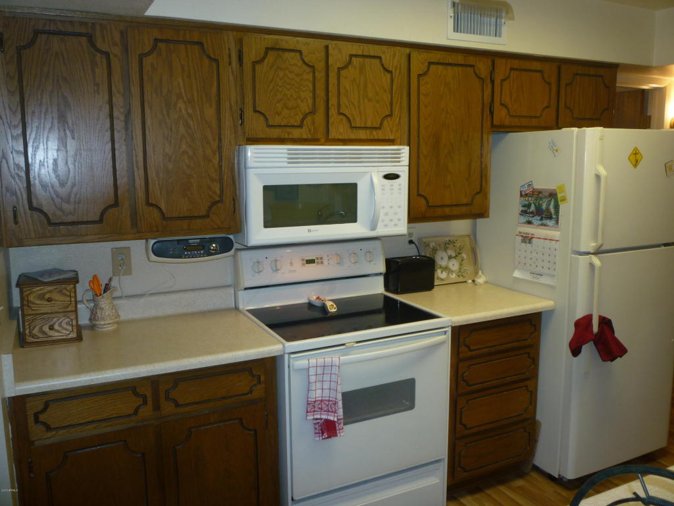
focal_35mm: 29
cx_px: 337
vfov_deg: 48.2
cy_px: 253
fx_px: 565
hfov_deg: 61.7
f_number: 3.3
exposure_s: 1/30
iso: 100
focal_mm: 5.2
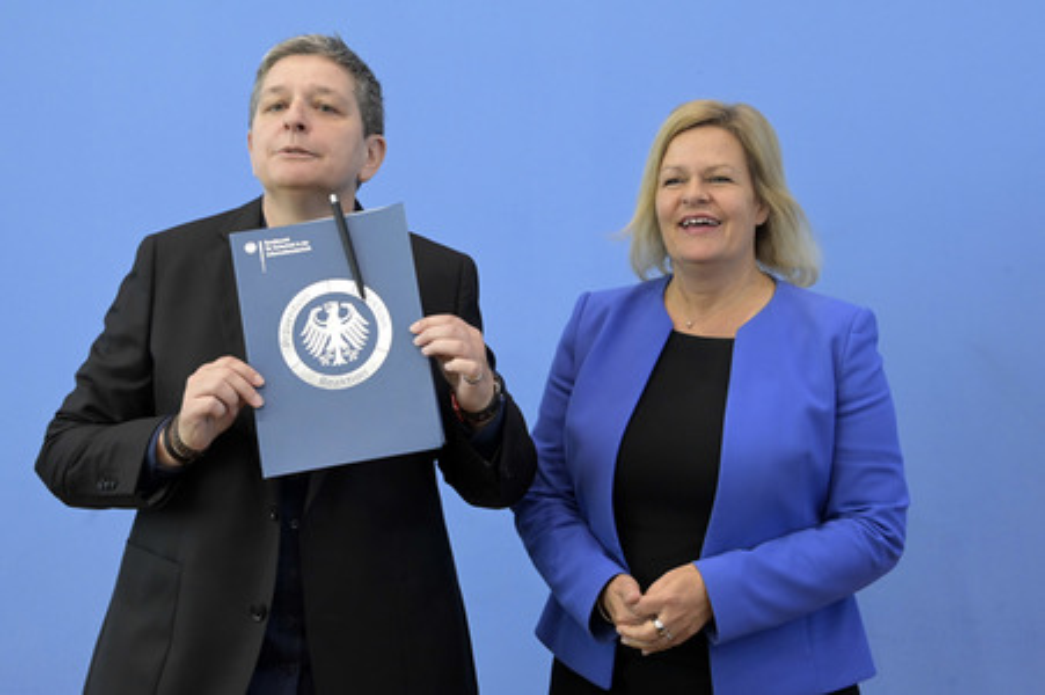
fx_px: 1450
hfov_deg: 39.6
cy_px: 348
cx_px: 522
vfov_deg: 27.0
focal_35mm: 50
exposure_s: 1/400
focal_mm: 50
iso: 5000
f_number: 7.1
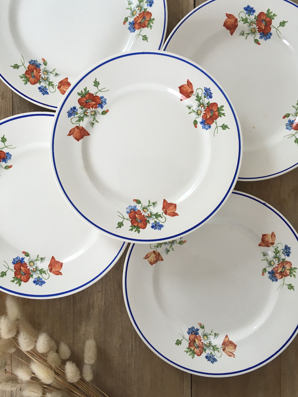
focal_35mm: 39
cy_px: 179
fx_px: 448
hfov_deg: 36.8
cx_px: 151
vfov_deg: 47.8
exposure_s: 1/33
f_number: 2.2
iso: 25
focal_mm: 4.15
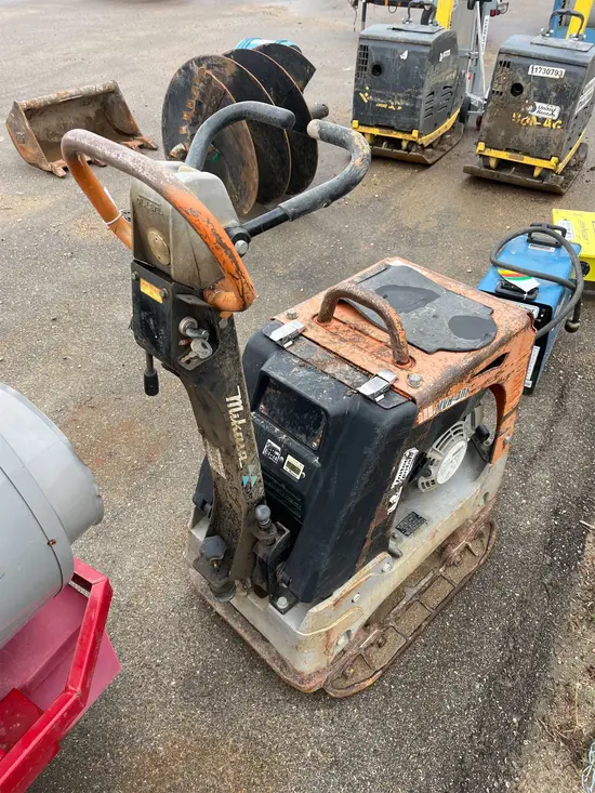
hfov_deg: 53.1
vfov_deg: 67.3
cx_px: 298
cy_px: 396
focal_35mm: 26
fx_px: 596
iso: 40
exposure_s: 1/156
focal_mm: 5.1
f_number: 1.6
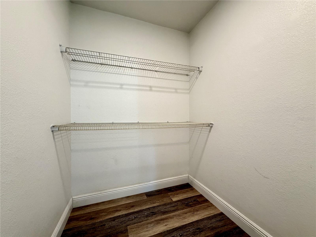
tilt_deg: -1.4
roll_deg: +0.6
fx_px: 128
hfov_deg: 102.1
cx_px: 158
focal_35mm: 14
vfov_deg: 85.7
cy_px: 118
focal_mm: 2.22
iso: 320
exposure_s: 1/60
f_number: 2.2
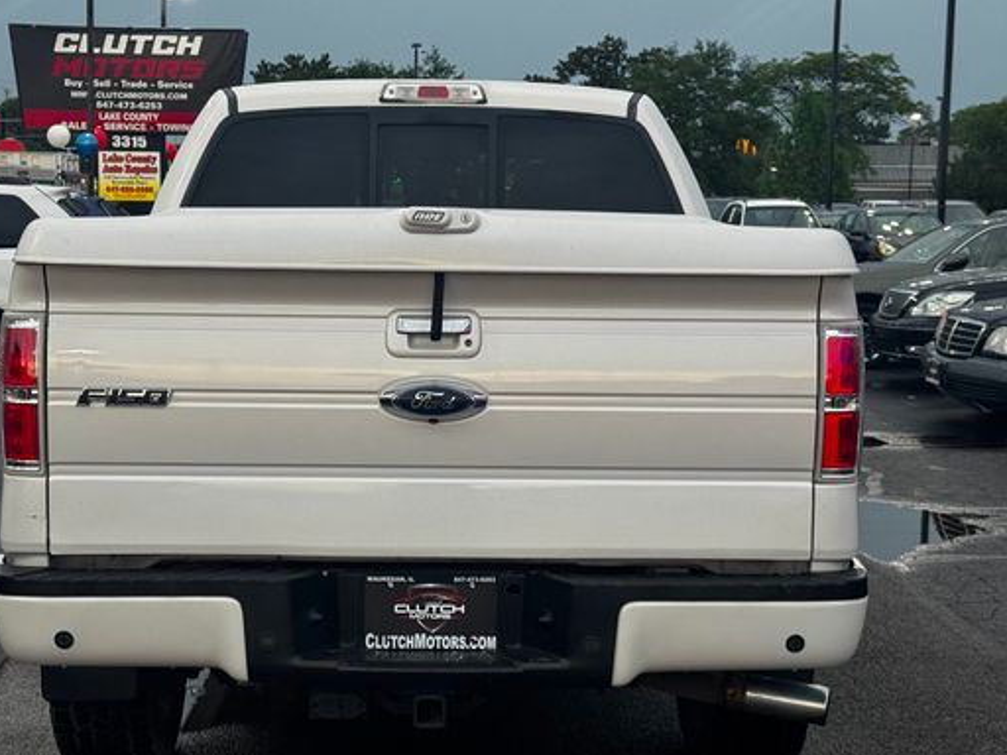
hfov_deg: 32.2
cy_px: 391
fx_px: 1745
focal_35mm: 60
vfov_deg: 24.4
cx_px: 444
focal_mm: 6.76
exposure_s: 1/394
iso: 64
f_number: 1.78
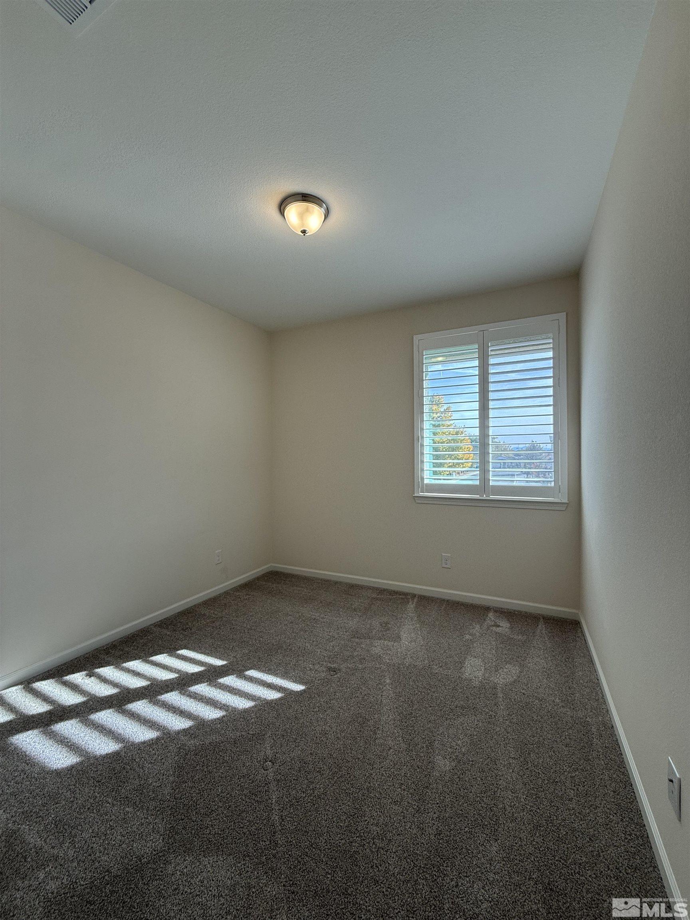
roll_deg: +0.4
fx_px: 372
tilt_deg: +0.2
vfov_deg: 102.1
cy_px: 460
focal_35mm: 14
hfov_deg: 85.7
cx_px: 345
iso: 64
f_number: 2.2
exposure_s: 1/153
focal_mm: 2.22
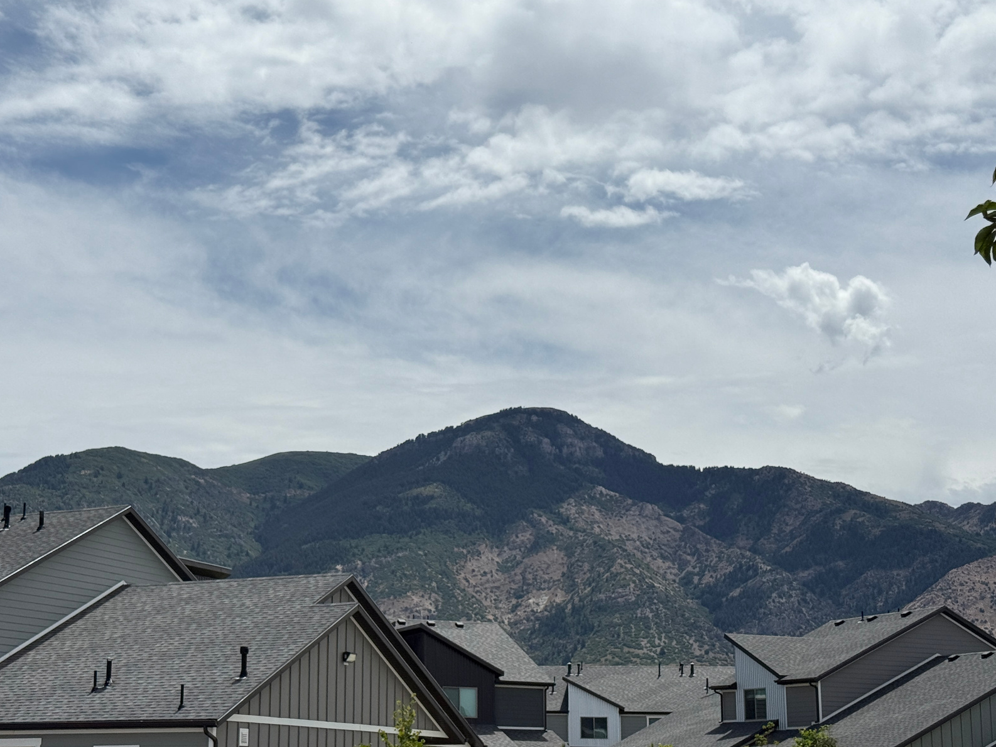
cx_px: 380
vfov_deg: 23.6
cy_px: 438
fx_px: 1784
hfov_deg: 31.1
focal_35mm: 62
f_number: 1.78
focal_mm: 6.76
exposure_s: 1/11364
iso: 50
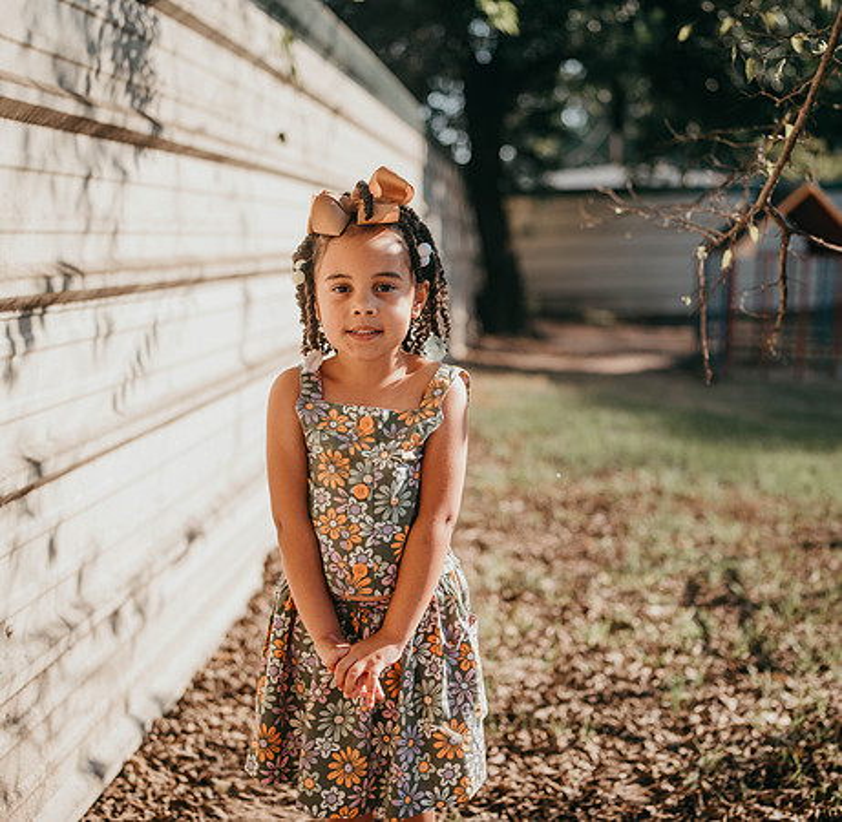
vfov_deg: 37.9
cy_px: 411
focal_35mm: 44
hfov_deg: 38.7
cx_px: 432
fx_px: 1198
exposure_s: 1/1600
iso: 64
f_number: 1.6
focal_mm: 35
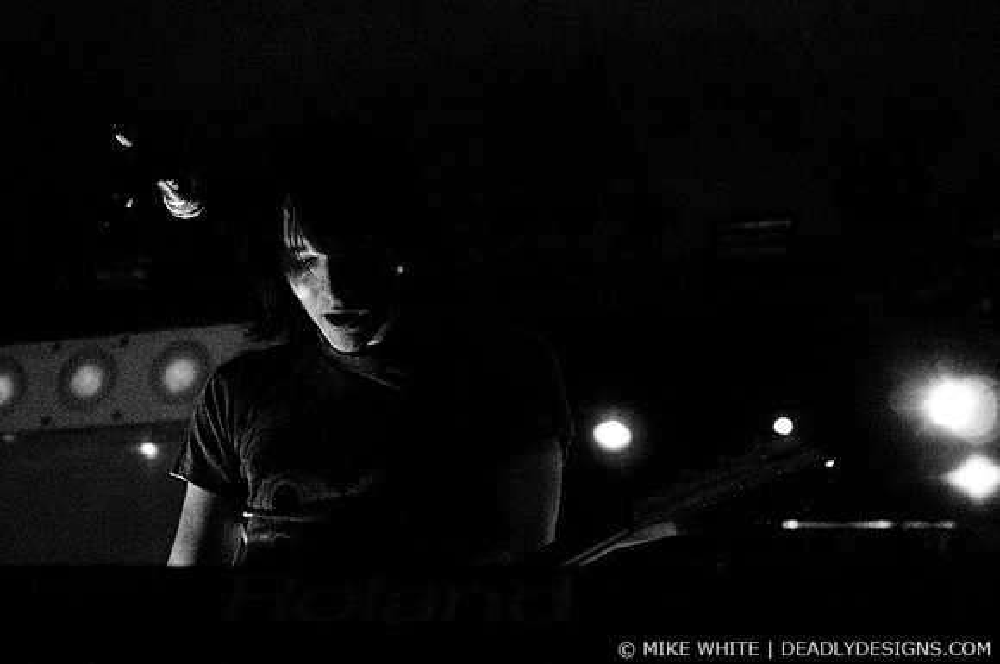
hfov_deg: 33.4
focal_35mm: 60
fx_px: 1664
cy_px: 332
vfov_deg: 22.6
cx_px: 500
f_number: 2.8
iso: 2000
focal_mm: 40
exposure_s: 1/60
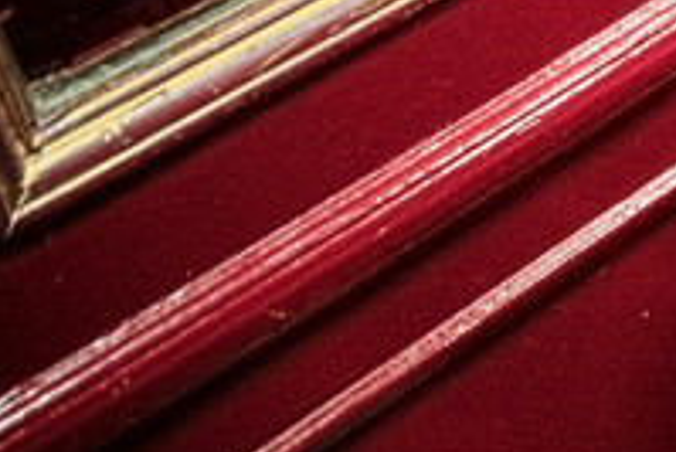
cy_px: -161
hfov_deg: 20.9
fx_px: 1635
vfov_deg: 14.9
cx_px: 921
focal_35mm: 87
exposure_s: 1/5
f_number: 3.5
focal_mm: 10
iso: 400
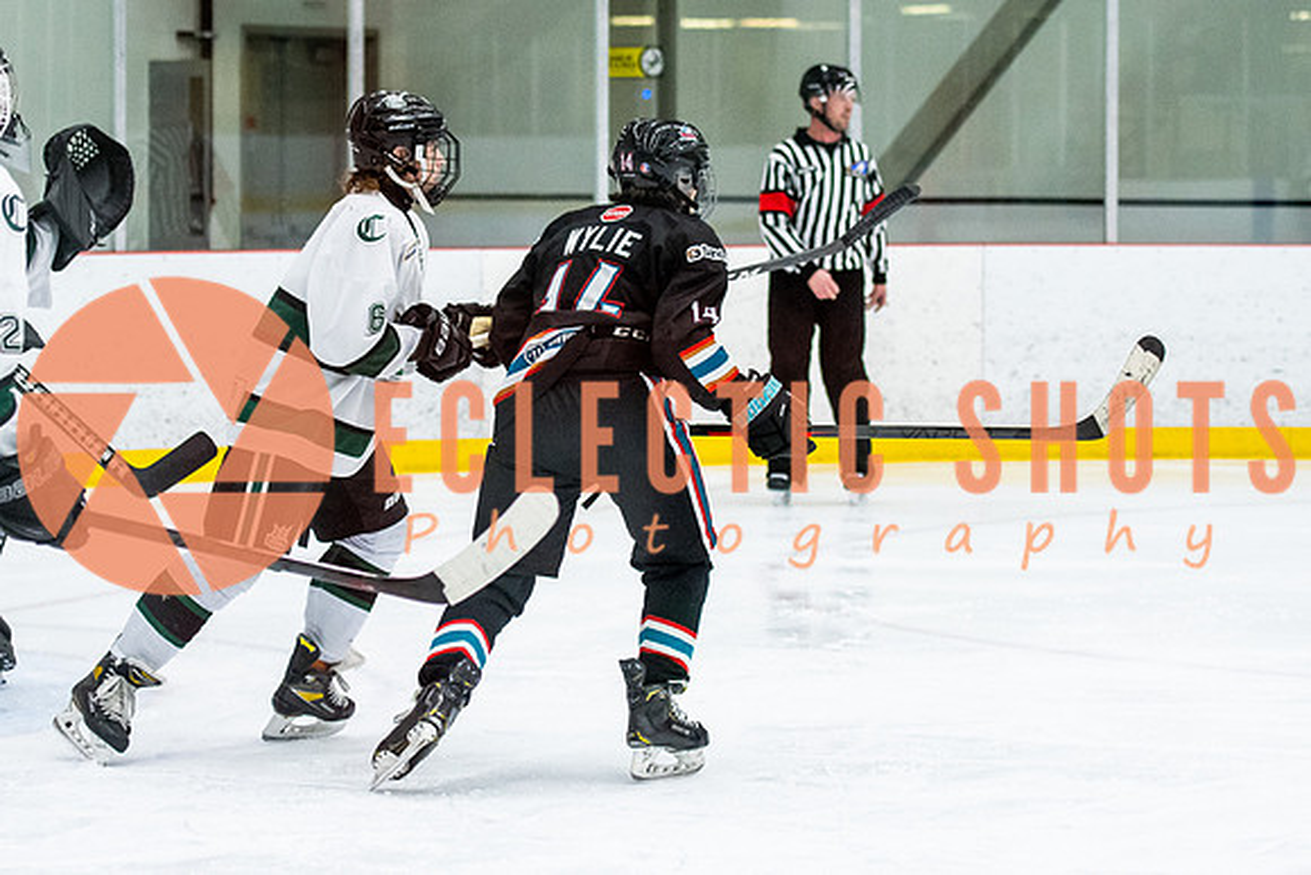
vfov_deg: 9.6
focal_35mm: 143
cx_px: 553
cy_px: 360
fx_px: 5215
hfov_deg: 14.3
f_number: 2.8
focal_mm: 70
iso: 2000
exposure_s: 1/640
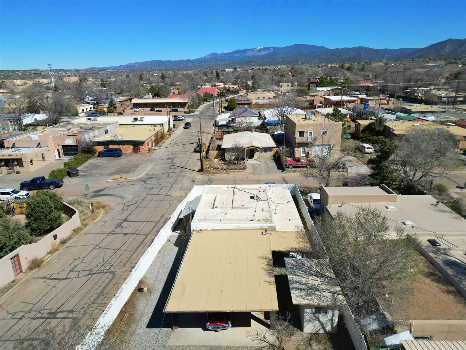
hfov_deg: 71.6
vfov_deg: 56.8
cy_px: 175
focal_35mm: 24
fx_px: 323
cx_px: 233
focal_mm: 6.72
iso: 130
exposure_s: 1/4000
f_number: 1.7
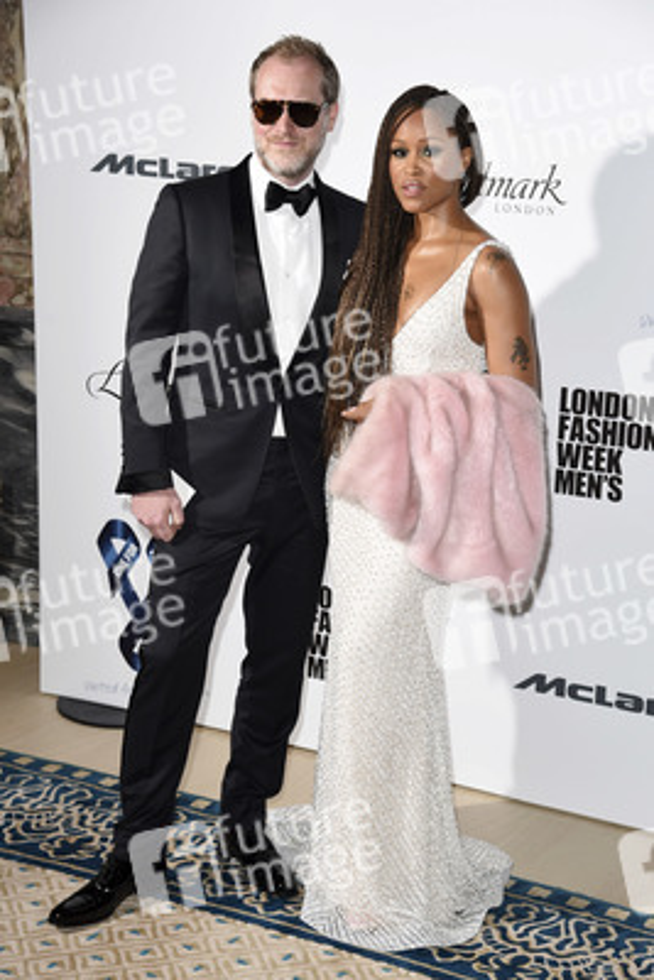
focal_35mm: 65
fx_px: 1770
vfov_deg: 30.9
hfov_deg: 20.9
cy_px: 490
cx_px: 327
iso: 640
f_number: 6.3
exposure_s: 1/250
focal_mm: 65
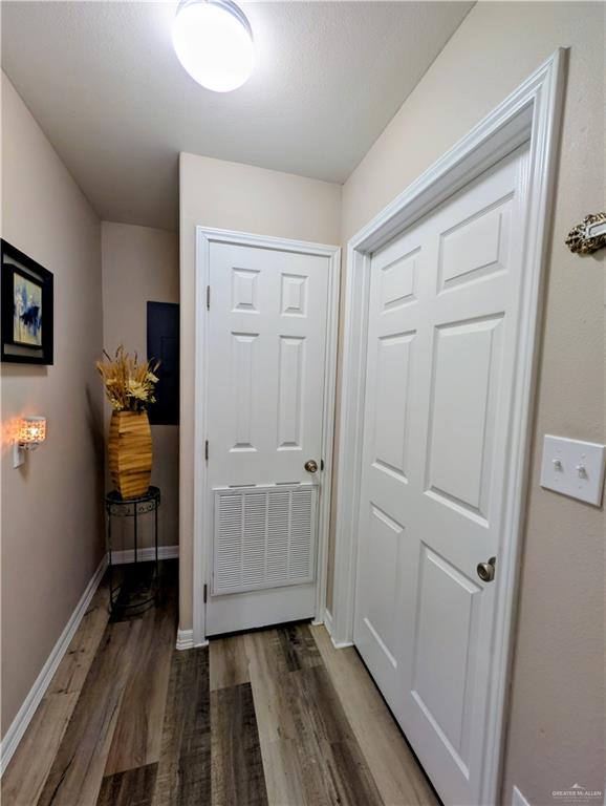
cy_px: 403
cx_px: 303
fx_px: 279
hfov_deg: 94.6
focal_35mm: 12
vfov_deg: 110.5
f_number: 1.7
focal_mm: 2.02
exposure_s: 1/167
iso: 49
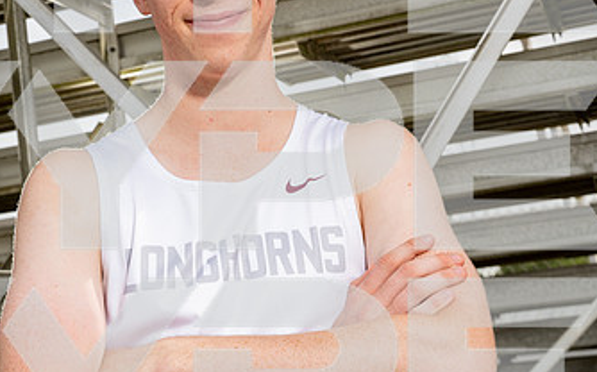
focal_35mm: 78
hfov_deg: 26.2
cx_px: 164
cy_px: 156
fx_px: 1268
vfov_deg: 16.7
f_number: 8
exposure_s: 1/125
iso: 100
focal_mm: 44
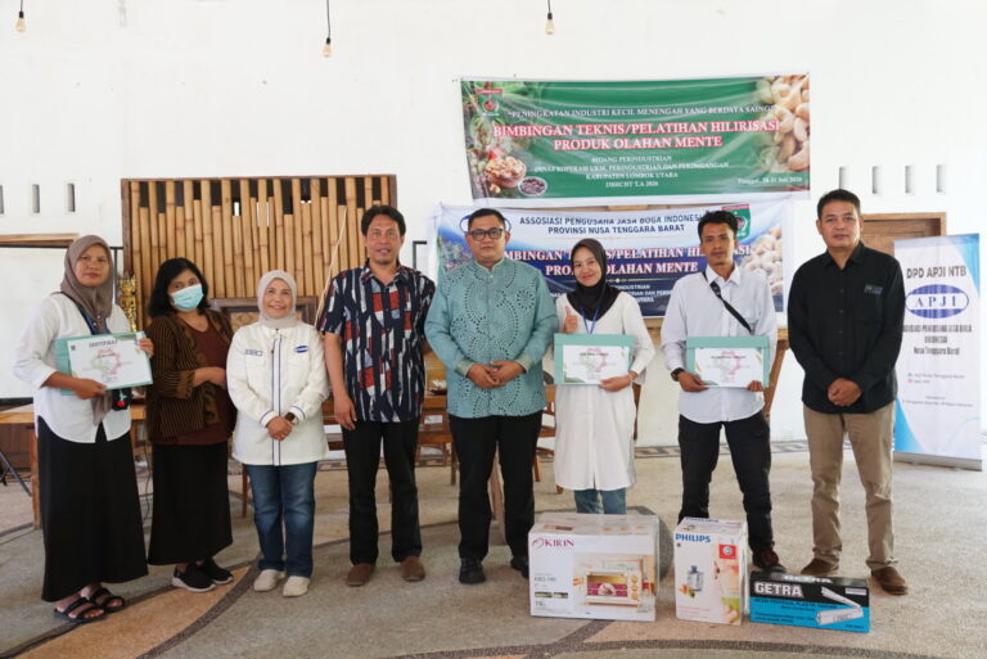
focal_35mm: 31
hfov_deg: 60.3
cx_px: 494
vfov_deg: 42.4
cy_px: 330
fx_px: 850
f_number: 6.3
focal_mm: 31
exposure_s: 1/50
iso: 1600
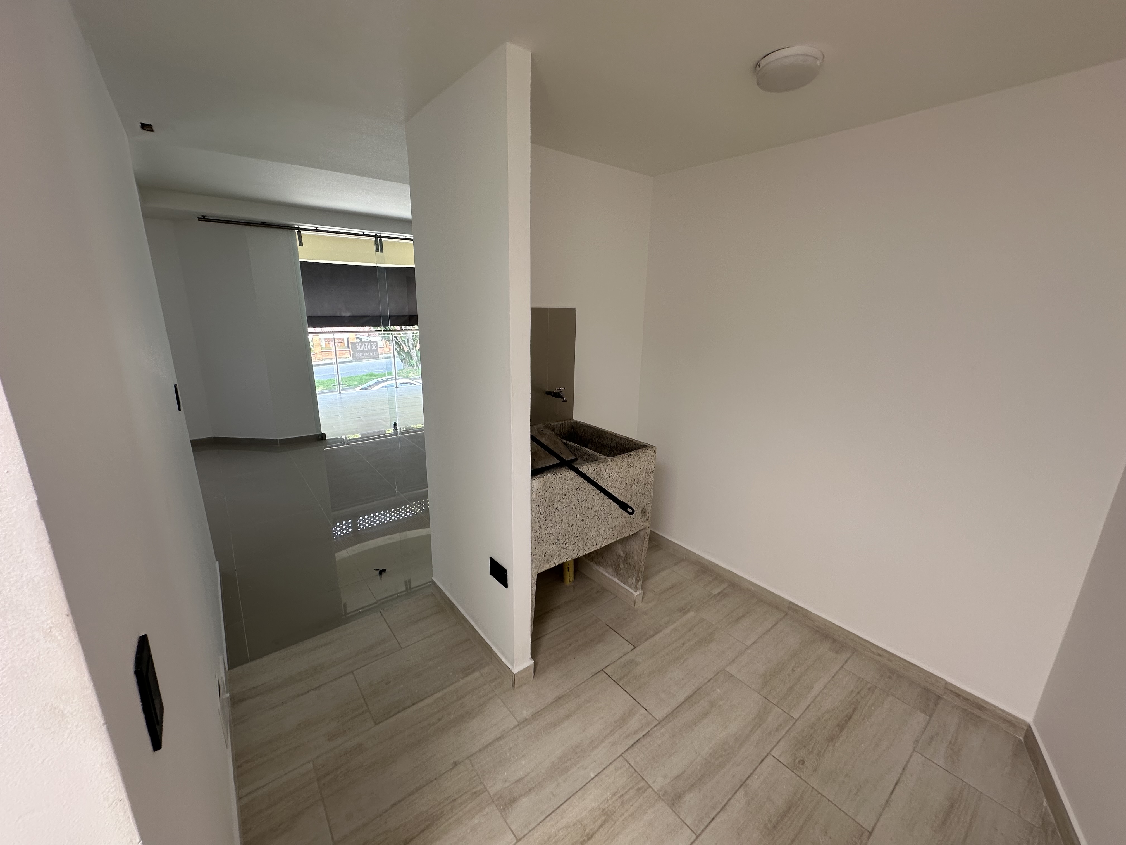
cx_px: 563
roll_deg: +0.1
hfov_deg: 102.1
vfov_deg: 85.7
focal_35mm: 14
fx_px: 455
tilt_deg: -13.2
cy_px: 422
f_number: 2.2
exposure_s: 1/99
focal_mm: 2.22
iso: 64
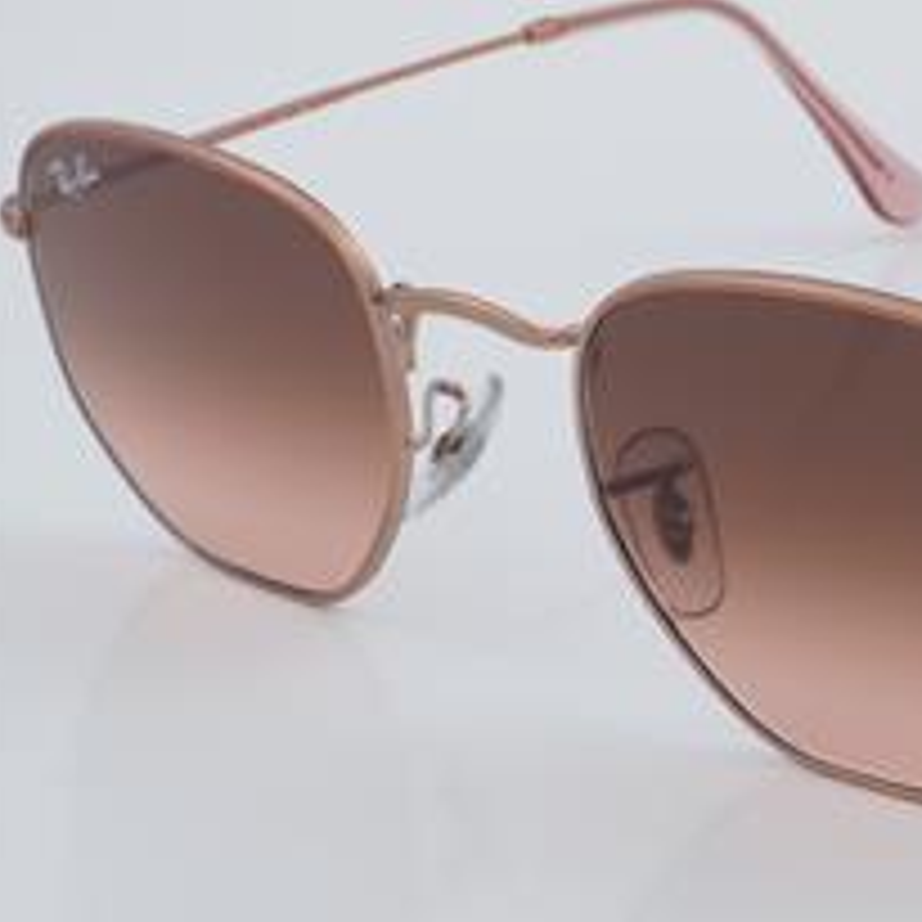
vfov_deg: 14.1
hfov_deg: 13.9
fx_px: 3737
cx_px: 868
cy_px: 378
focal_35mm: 124
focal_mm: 50
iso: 100
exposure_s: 1/4
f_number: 32
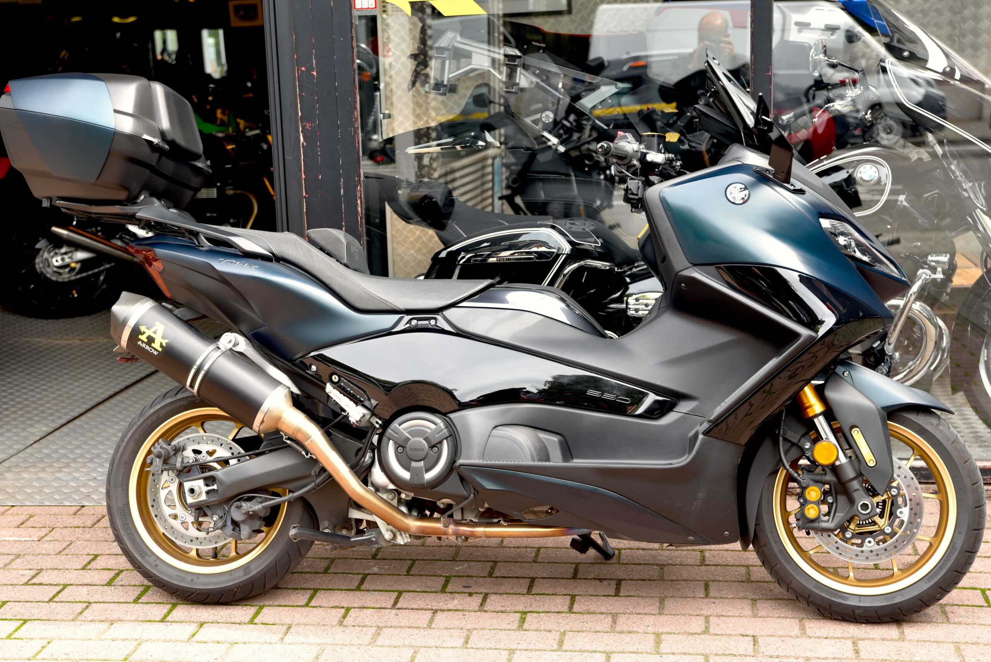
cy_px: 331
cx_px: 496
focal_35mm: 55
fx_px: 1515
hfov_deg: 36.2
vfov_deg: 24.6
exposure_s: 1/60
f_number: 4
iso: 100
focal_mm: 55
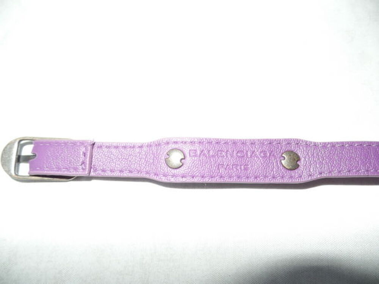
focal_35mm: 23
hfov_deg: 73.9
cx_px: 190
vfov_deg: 58.9
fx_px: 252
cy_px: 142
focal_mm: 4.1
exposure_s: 1/30
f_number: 2.8
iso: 100
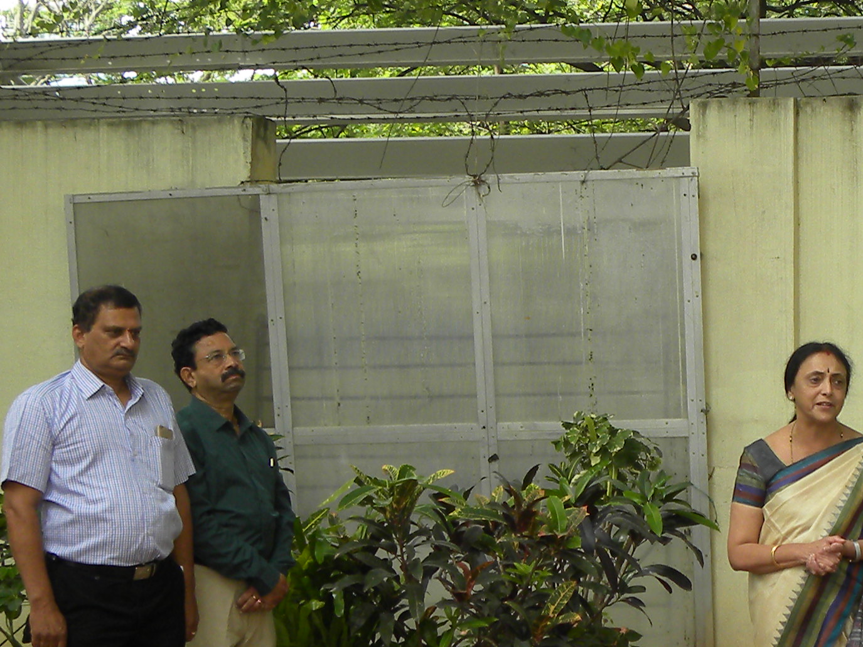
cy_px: 320
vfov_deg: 15.4
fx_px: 2393
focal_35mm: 96
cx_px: 823
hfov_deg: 19.9
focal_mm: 5.9
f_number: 3.2
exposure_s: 1/100
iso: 64
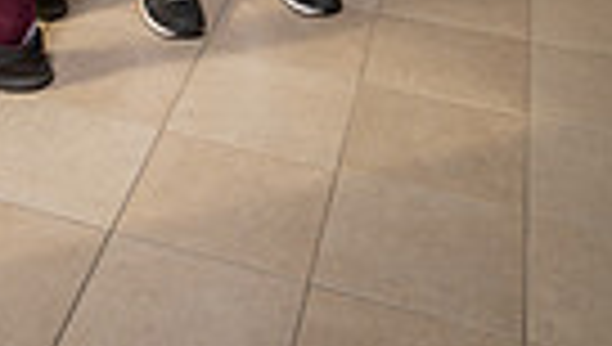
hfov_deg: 24.7
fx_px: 1349
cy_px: -584
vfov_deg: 11.2
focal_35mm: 83
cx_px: 45
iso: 800
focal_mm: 24
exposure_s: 1/250
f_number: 8
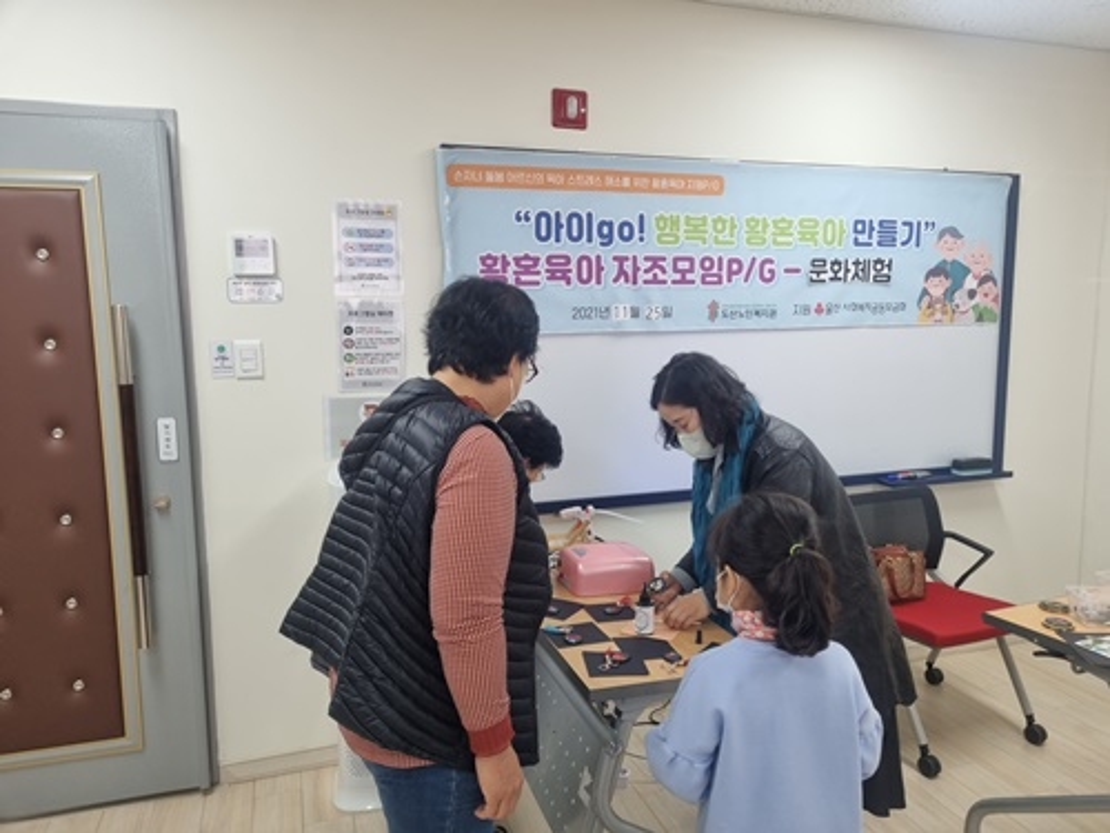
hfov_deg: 67.3
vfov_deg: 53.1
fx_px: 834
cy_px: 416
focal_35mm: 26
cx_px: 555
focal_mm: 5.4
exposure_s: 1/120
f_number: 1.8
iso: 160
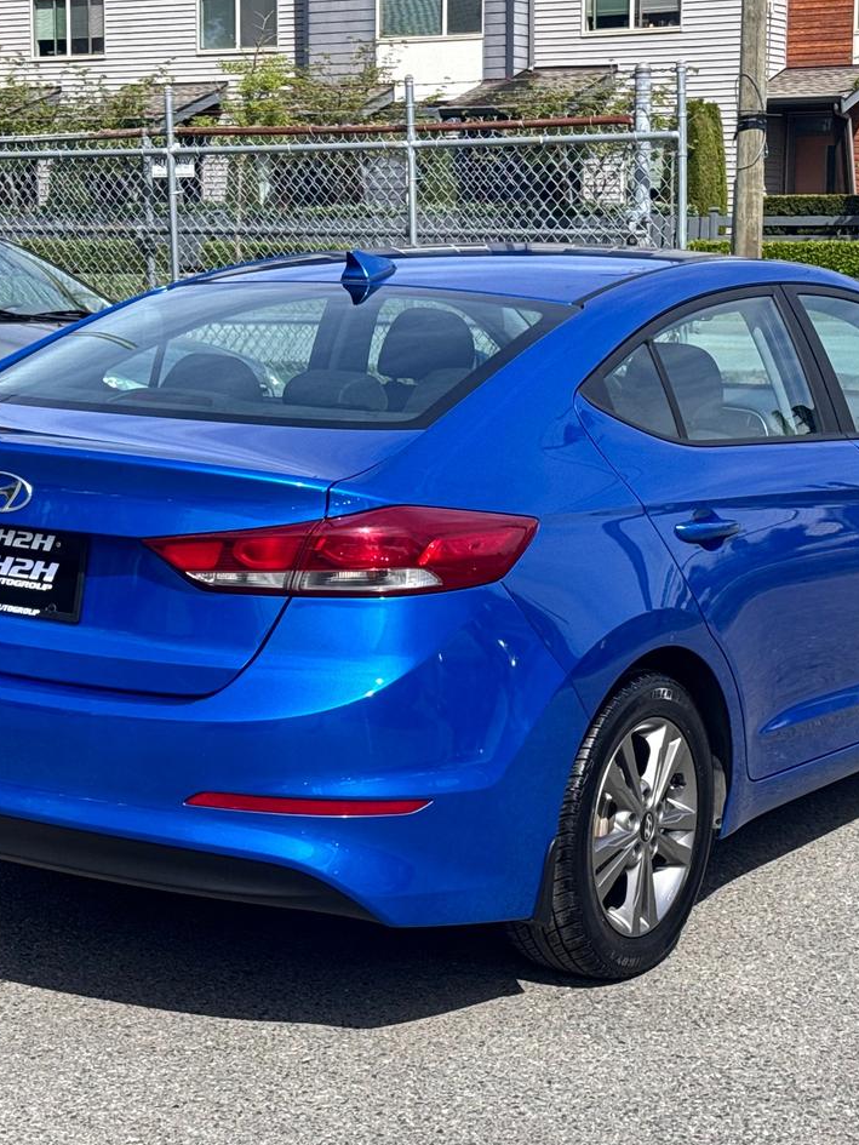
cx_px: 447
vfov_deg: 29.8
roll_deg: +1.3
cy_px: 572
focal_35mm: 65
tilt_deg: -4.8
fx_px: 2150
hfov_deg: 22.6
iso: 64
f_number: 1.78
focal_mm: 6.76
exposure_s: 1/3425
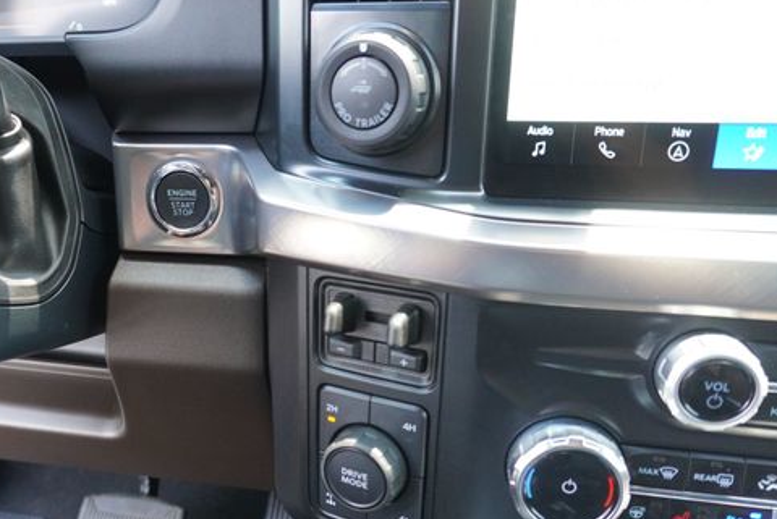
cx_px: 296
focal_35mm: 32
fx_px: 691
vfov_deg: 41.1
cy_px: 302
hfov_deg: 58.0
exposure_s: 1/160
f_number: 4
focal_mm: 16
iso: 1600
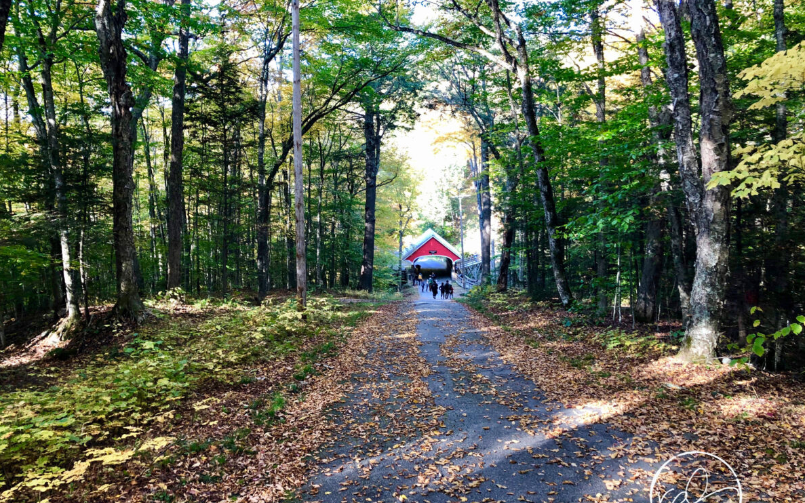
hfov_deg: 62.9
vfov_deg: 41.8
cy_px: 264
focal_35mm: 30
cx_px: 401
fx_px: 658
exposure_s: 1/40
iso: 25
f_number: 1.8
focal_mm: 3.99
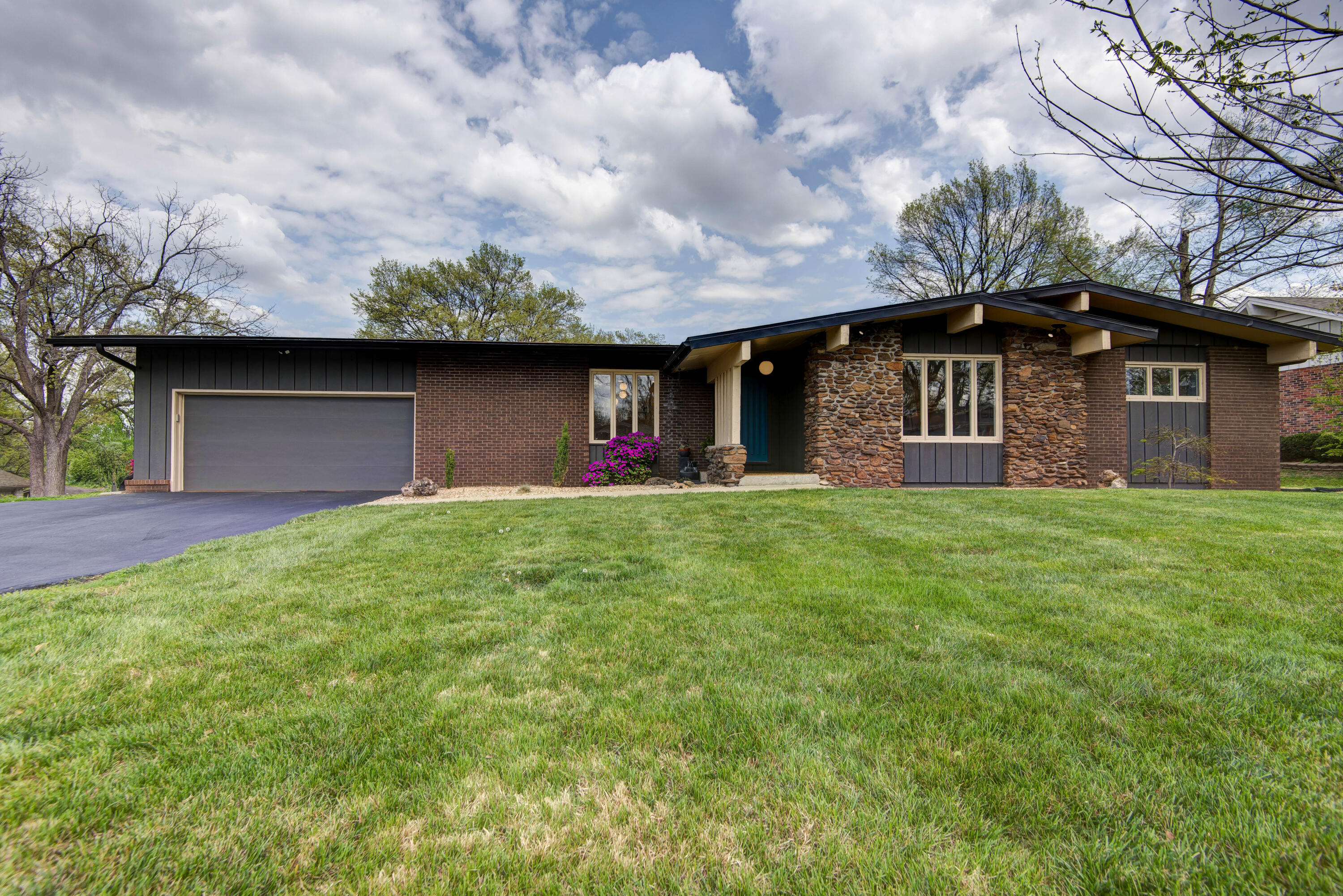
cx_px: 672
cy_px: 448
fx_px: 597
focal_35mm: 16
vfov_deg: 73.8
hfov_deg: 96.7
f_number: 6.3
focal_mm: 16
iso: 100
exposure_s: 1/500
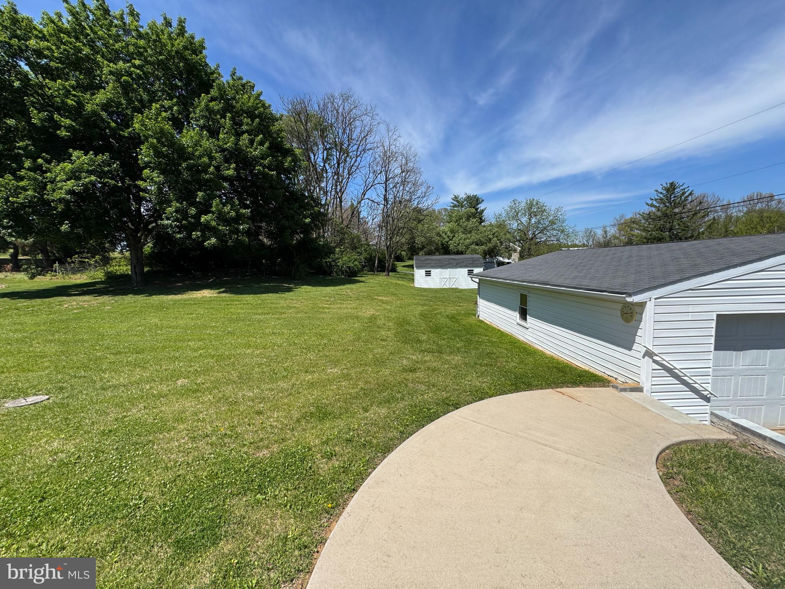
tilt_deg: -4.5
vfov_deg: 85.7
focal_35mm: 14
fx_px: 317
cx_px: 392
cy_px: 294
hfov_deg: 102.1
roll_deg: +1.5
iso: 50
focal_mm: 2.22
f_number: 2.2
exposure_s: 1/1709
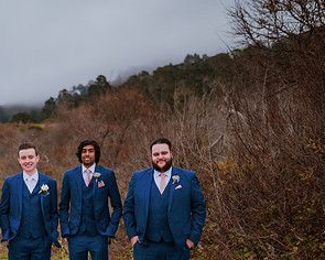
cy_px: 197
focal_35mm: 67
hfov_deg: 27.2
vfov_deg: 22.6
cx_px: 26
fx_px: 644
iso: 400
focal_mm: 35
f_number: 1.4
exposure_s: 1/6400
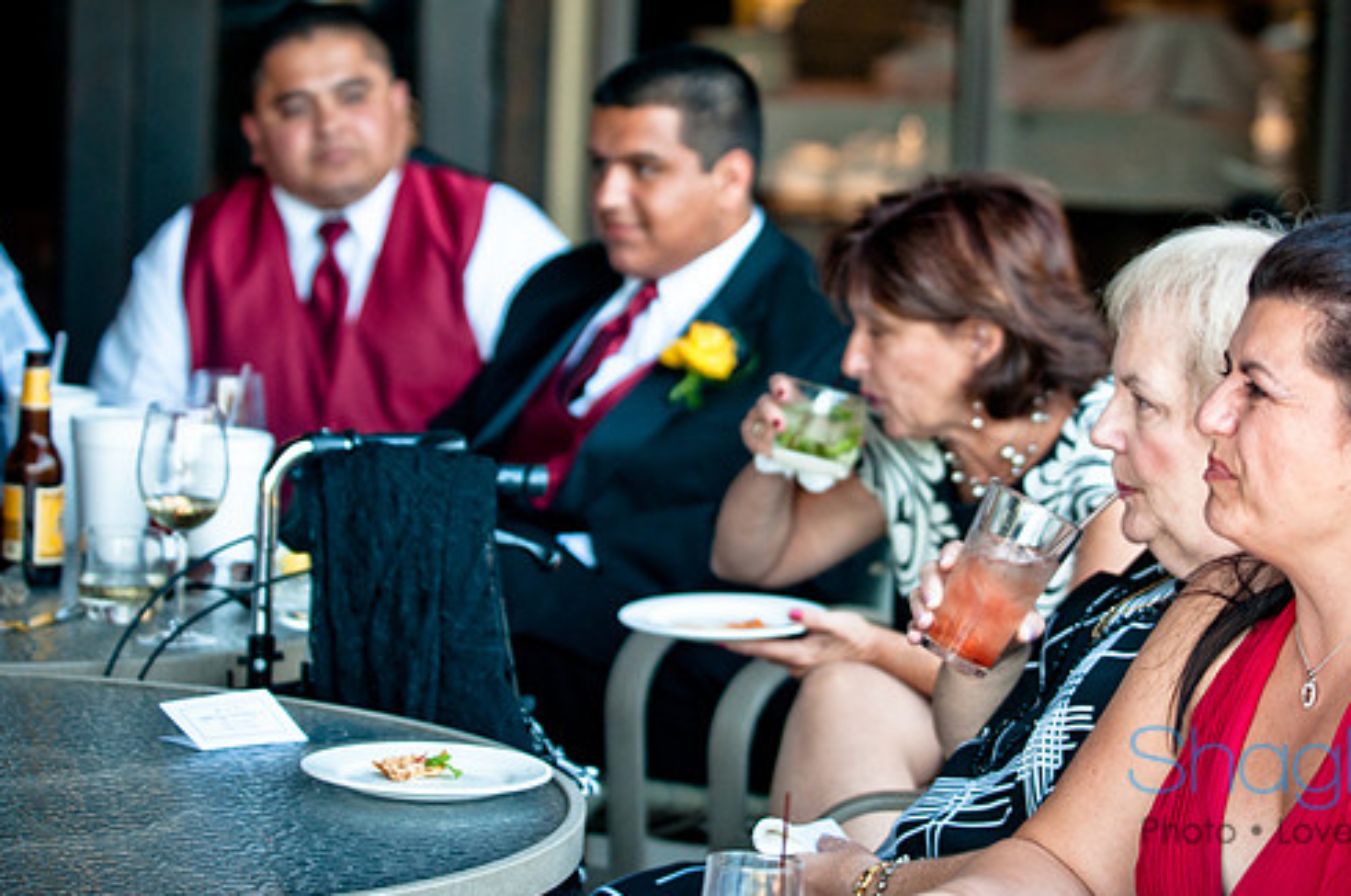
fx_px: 5320
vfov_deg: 9.6
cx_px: 769
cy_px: 371
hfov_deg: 14.5
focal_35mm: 142
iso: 400
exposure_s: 1/100
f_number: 2.8
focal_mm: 80
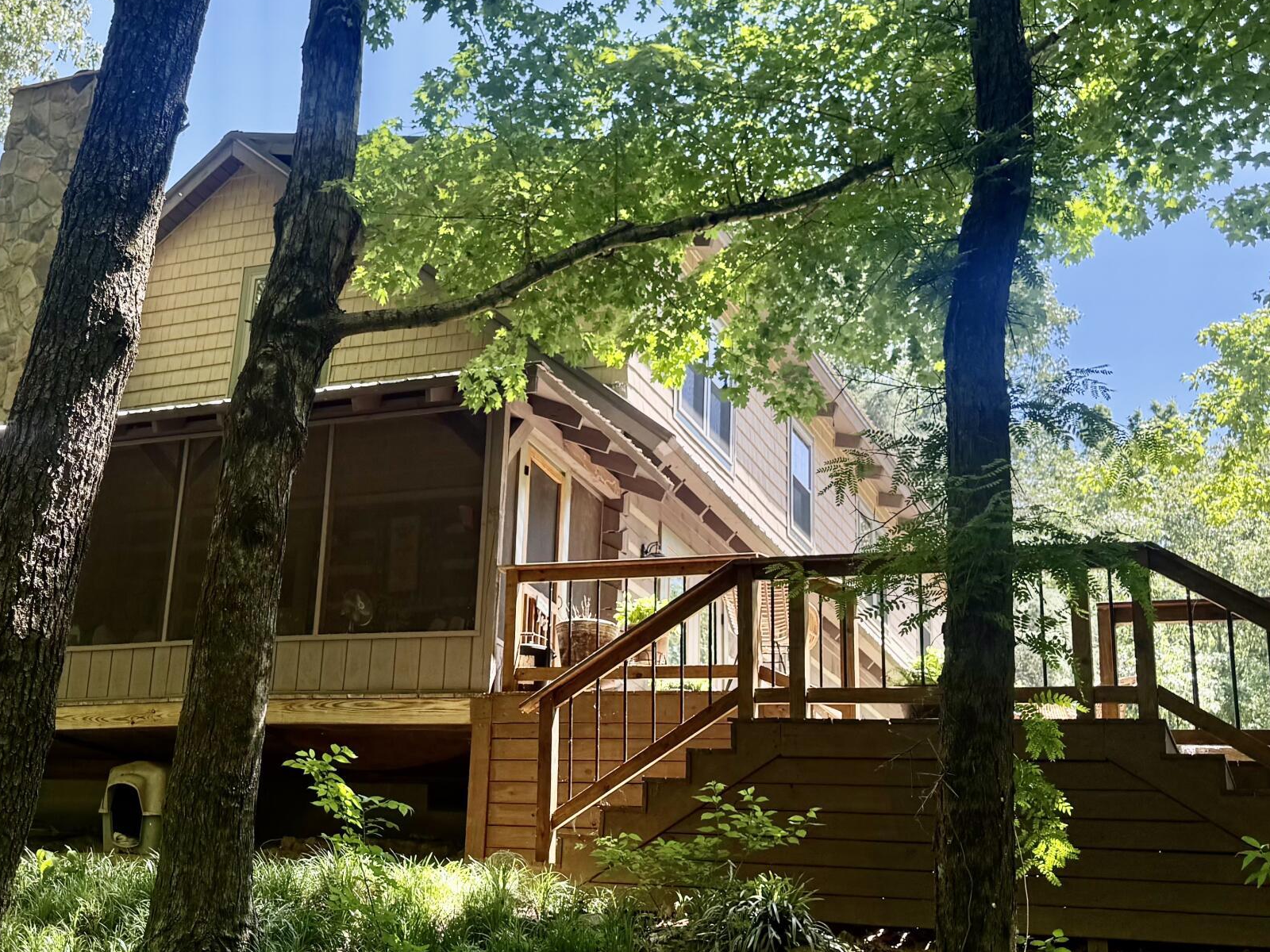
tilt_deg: +18.6
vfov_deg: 32.2
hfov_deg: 41.0
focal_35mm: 45
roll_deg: -4.6
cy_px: 437
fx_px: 1651
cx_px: 343
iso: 80
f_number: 1.78
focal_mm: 6.76
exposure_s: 1/528
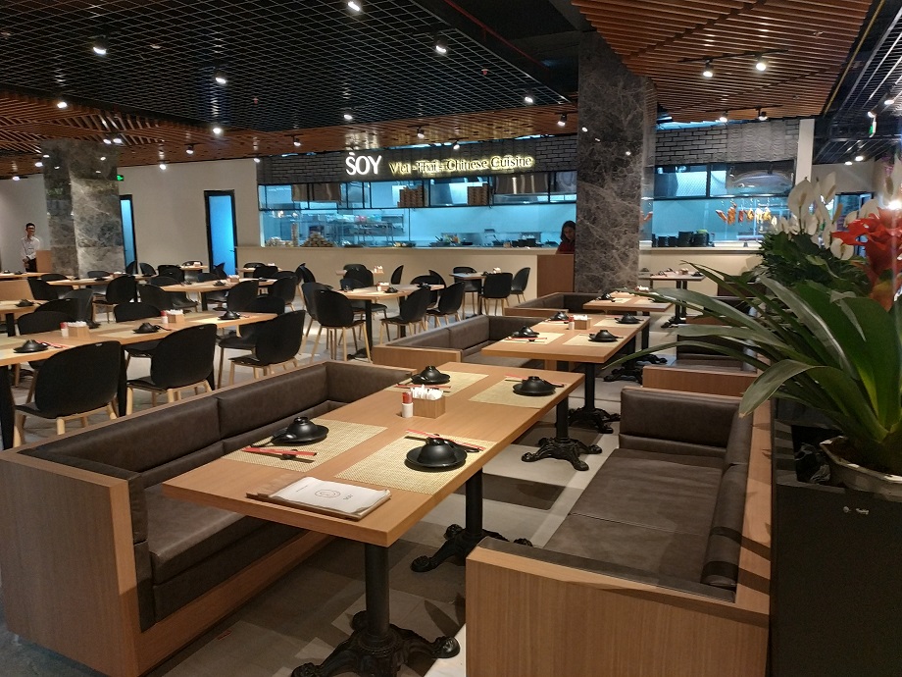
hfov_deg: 71.6
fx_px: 625
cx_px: 451
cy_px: 338
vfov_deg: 56.8
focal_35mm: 24
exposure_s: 1/25
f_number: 1.9
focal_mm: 3.94
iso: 320
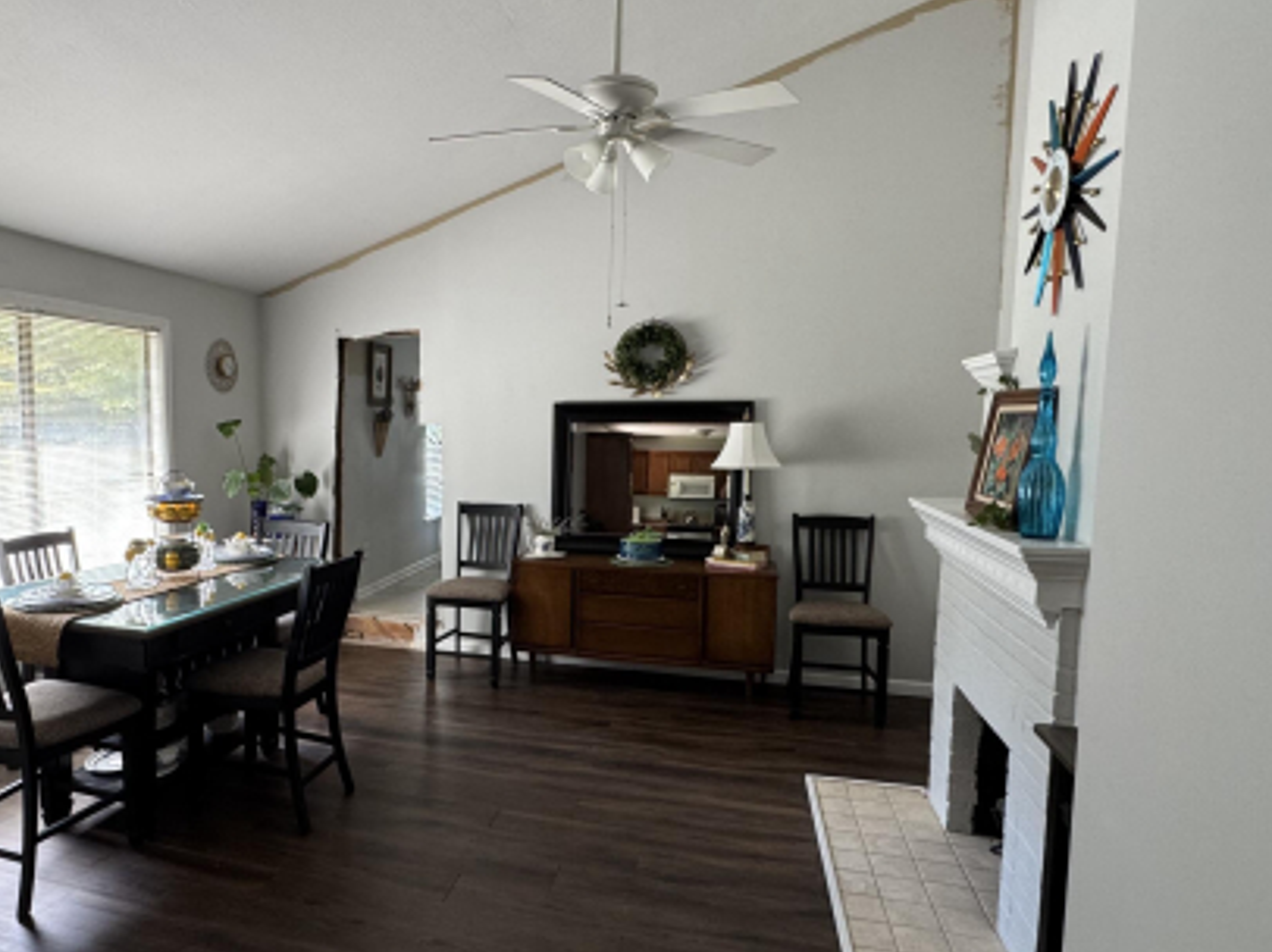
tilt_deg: -6.5
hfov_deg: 72.5
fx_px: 845
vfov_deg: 58.8
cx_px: 462
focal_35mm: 23
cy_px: 501
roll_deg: -0.4
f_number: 2.2
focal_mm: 2.22
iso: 125
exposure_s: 1/99
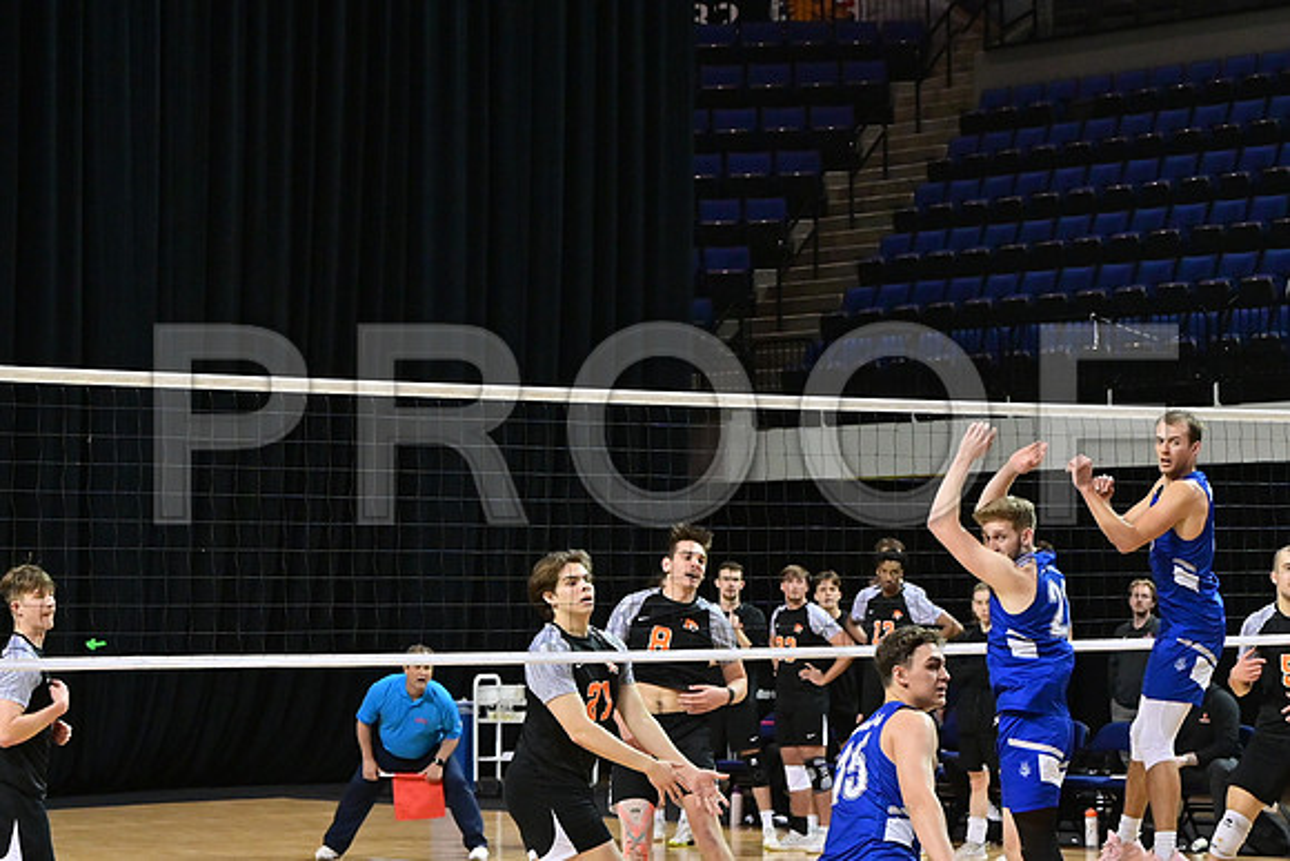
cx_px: 645
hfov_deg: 19.5
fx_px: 3763
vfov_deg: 13.0
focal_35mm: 105
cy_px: 430
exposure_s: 1/800
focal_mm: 70
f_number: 5.6
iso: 2500
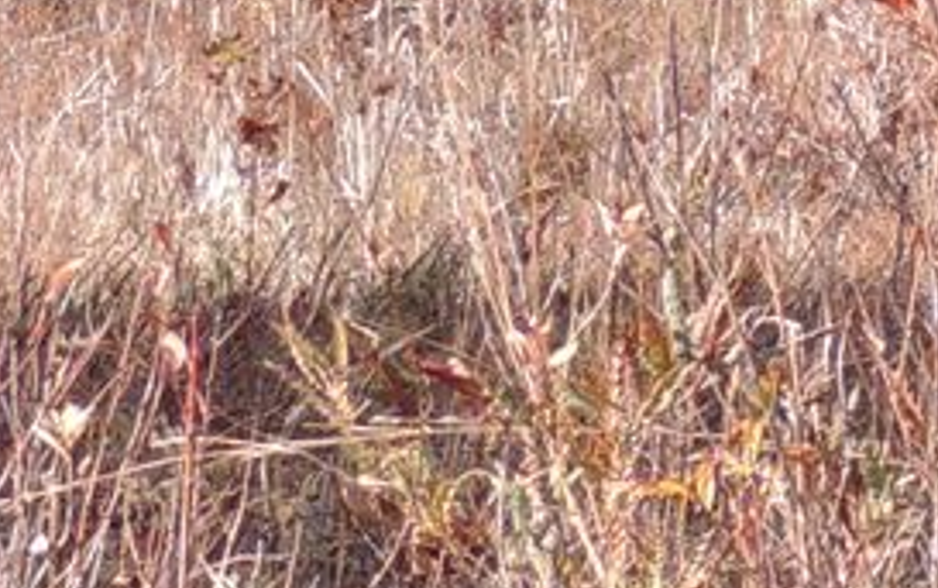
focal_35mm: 559
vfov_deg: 2.3
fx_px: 14299
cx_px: 2161
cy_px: -1231
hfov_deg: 3.7
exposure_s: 1/100
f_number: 5.7
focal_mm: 16
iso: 100
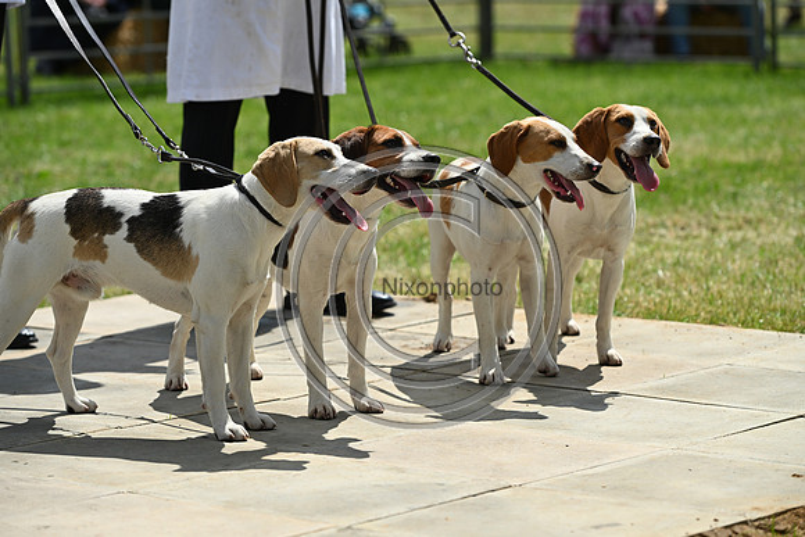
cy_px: 268
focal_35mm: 130
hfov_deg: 15.8
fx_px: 2907
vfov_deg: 10.6
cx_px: 402
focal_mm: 130
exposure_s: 1/1250
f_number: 4.5
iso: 125
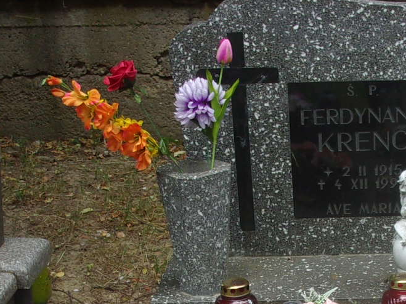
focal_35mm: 87
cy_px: 369
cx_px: 331
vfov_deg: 16.3
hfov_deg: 22.2
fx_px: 1020
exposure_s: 1/100
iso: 80
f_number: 3.9
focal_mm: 5.1
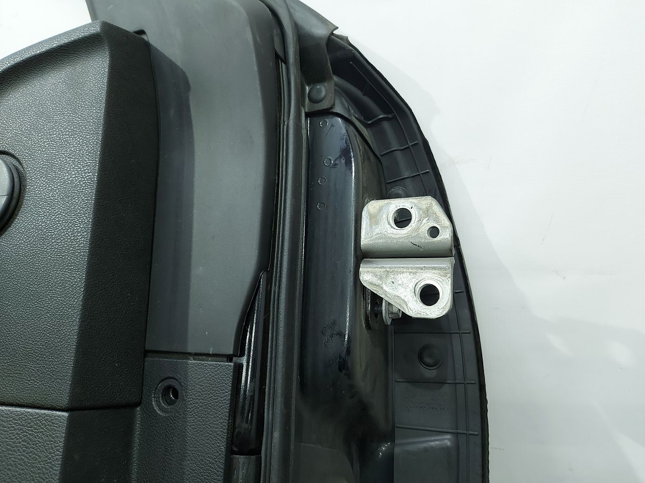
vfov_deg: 56.8
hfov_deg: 71.6
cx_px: 322
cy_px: 242
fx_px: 447
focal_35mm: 24
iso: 250
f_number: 1.8
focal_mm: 5.23
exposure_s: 1/50
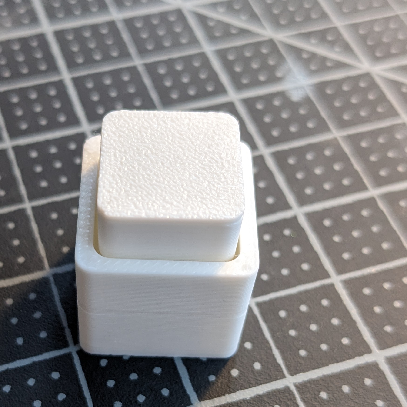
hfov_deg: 30.9
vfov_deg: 30.8
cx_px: 147
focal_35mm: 55
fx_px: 732
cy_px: 278
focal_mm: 4.38
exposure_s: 1/90.3
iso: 79
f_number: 1.73
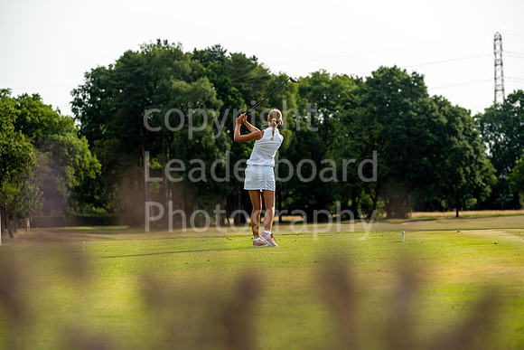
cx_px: 262
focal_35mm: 160
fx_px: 2329
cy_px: 175
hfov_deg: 12.8
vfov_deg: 8.6
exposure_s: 1/800
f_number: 5.6
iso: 125
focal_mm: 160
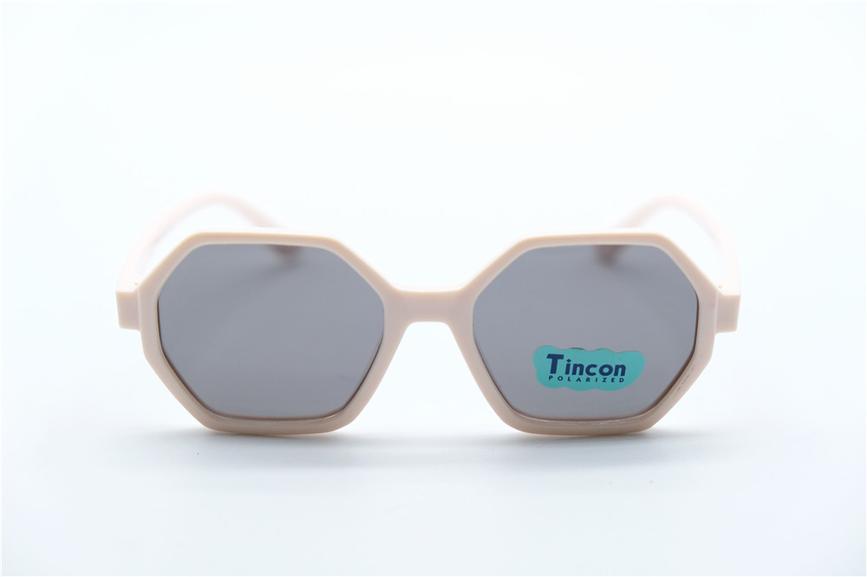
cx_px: 434
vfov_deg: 19.7
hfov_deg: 29.3
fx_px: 1661
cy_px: 288
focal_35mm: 69
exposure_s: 1/1000
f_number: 4
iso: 640
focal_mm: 46.3
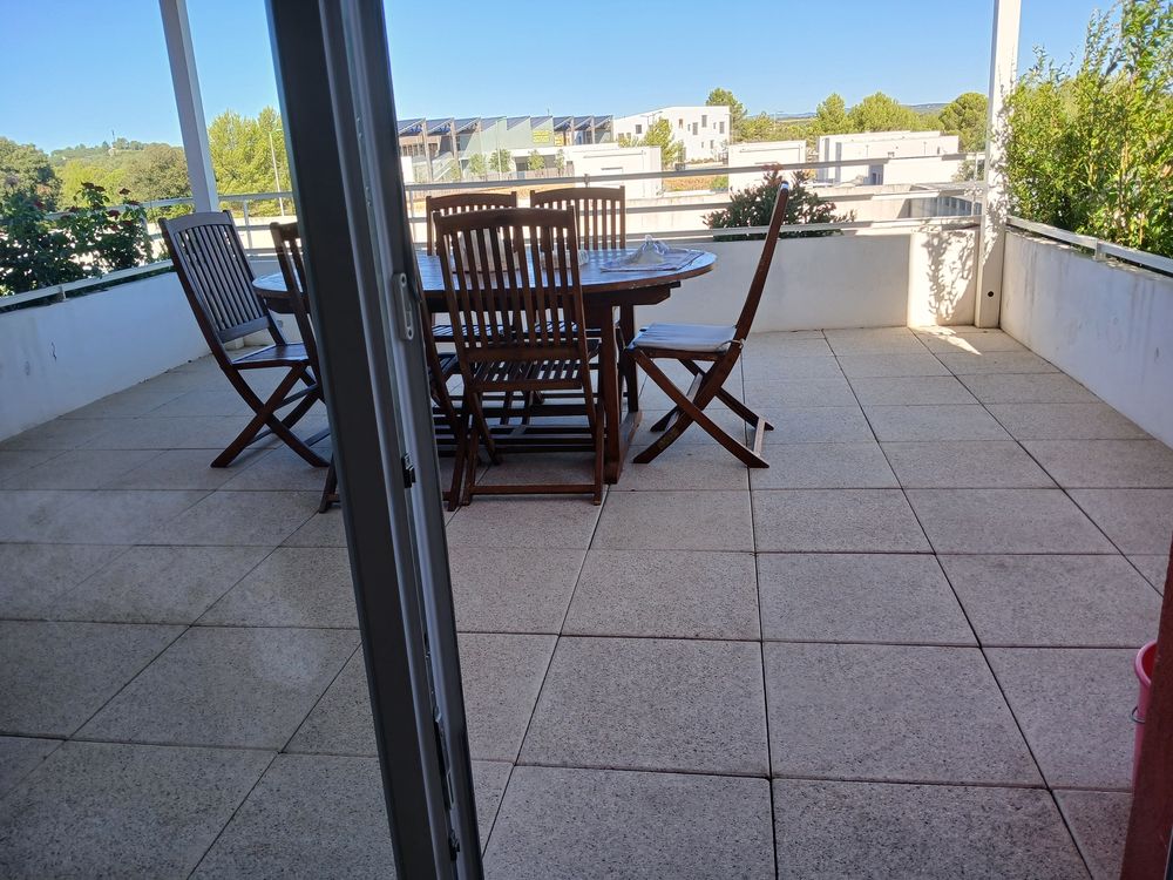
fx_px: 881
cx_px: 586
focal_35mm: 26
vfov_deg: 53.1
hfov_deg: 67.3
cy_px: 440
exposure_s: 1/121
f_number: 1.8
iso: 20
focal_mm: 3.98
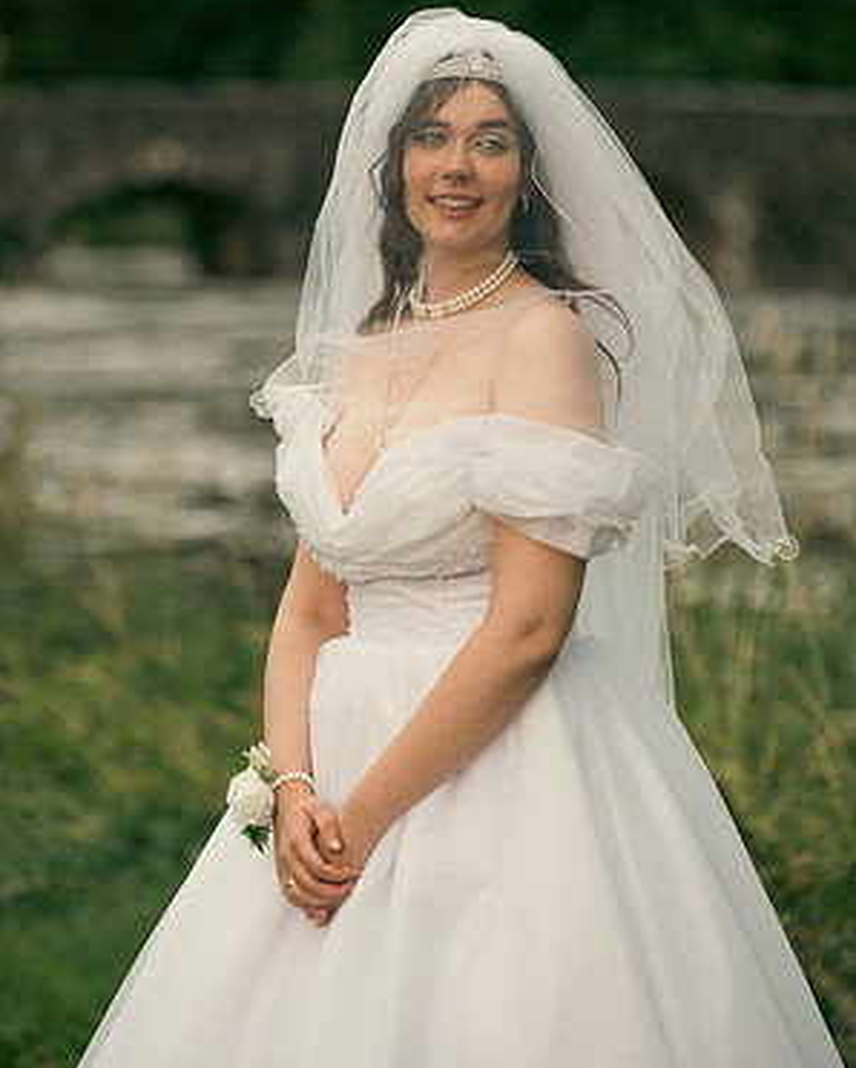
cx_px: 428
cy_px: 520
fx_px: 5569
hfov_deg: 8.8
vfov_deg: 11.0
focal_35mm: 176
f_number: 3.5
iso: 320
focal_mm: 155
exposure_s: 1/200
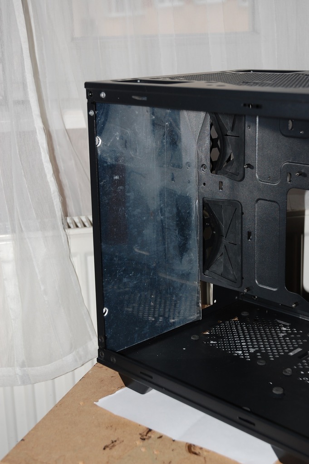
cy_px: 232
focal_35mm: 57
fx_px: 735
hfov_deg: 23.7
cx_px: 154
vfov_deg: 35.1
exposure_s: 1/125
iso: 200
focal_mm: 38
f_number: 5.6
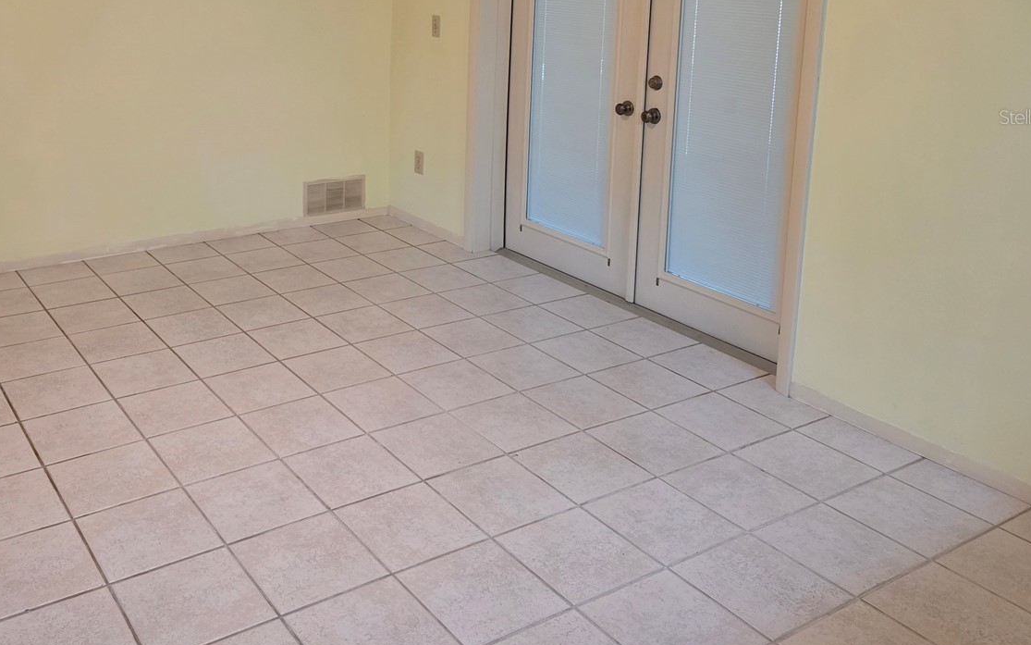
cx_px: 347
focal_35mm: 35
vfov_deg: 35.0
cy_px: 117
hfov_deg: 54.2
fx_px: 983
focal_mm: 6.3
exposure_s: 1/120
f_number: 1.7
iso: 500
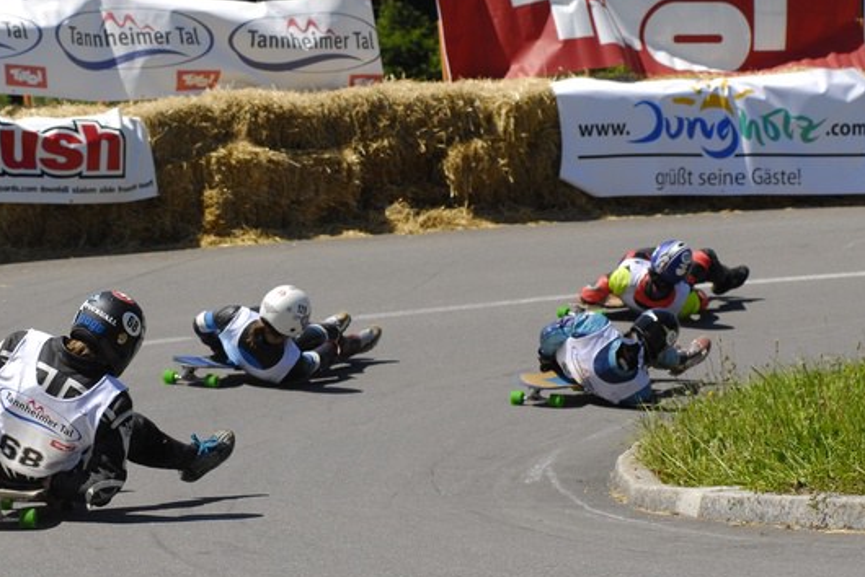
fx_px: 3582
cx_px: 336
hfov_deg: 13.8
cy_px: 306
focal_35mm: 149
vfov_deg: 9.2
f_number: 6.3
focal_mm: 80
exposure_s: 1/1000
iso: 200
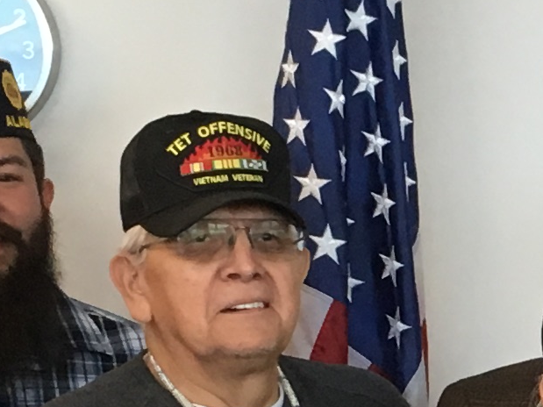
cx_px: 890
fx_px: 2964
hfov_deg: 10.0
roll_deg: +0.1
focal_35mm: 189
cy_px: 504
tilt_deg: -4.1
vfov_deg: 7.8
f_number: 2.2
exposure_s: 1/30
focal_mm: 4.15
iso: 40
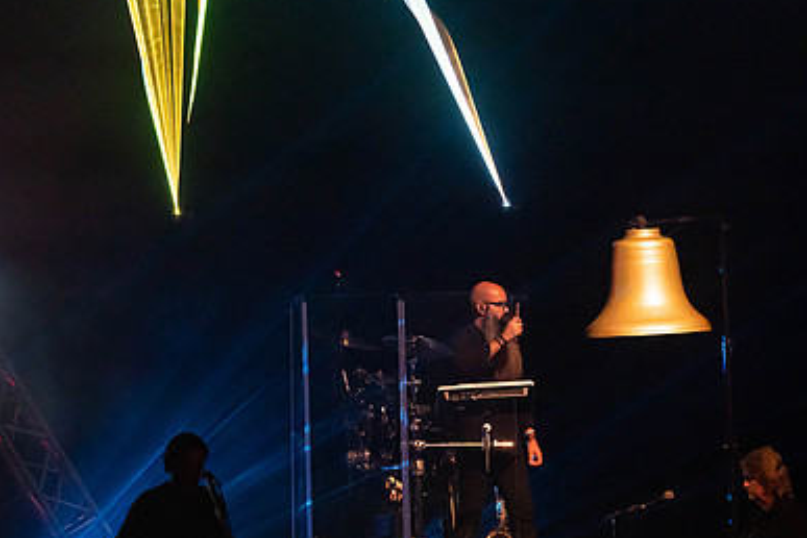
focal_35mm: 300
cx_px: 469
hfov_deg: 6.9
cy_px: 372
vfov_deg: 4.6
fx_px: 6724
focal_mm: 200
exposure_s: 1/250
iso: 6400
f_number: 5.6
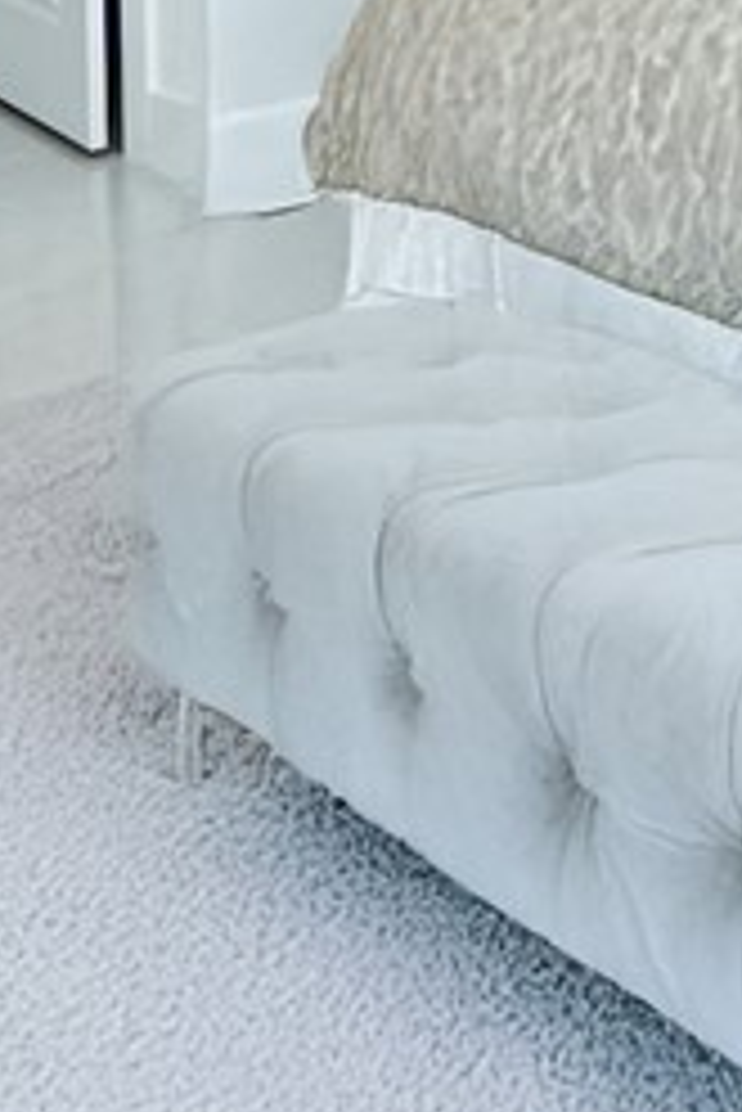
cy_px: -482
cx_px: 787
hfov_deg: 19.9
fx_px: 2037
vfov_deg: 24.7
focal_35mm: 66
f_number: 4
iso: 100
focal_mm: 10
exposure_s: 1/250
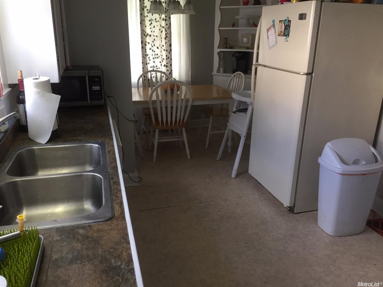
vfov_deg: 48.2
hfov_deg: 61.7
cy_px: 144
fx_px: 321
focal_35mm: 29
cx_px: 192
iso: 50
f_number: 2.2
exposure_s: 1/30
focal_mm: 4.15
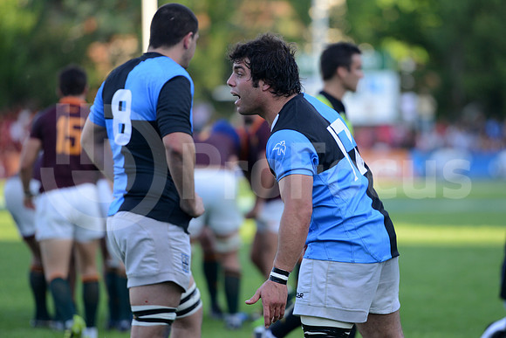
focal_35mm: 195
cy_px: 169
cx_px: 253
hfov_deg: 10.5
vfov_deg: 7.0
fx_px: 2741
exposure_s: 1/500
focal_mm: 195
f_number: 2.8
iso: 500
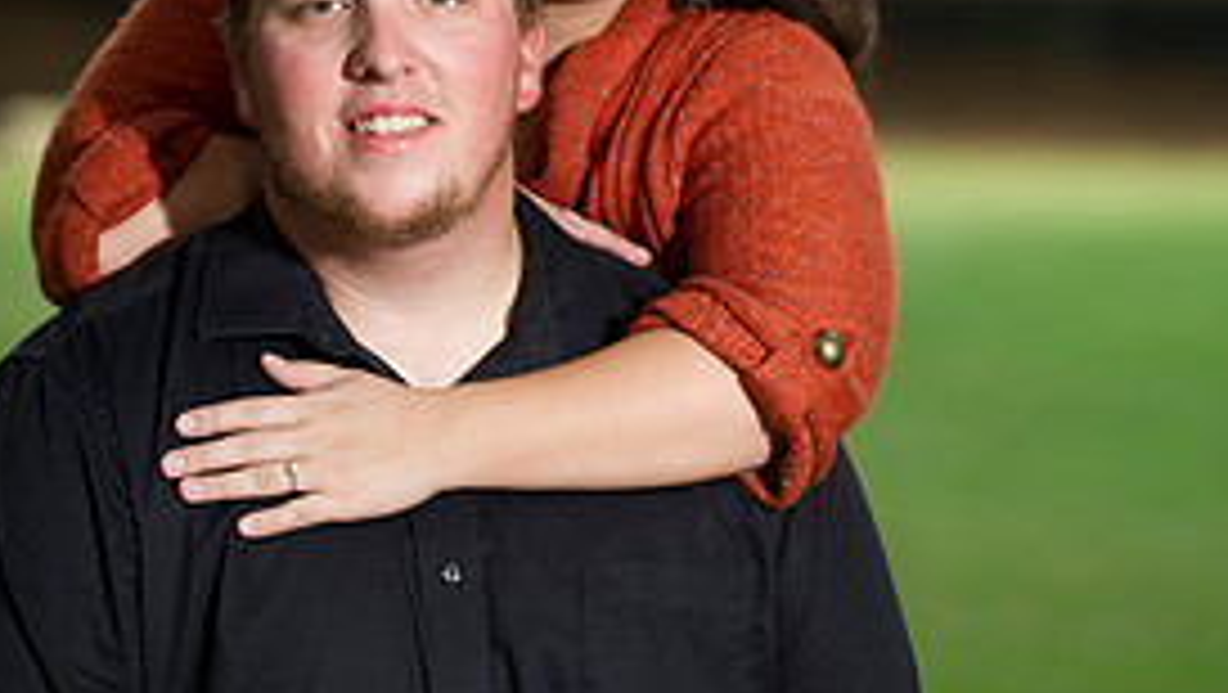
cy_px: 130
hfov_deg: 10.8
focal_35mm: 200
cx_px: 645
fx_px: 6517
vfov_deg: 6.1
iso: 200
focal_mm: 116
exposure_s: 1/250
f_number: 2.8
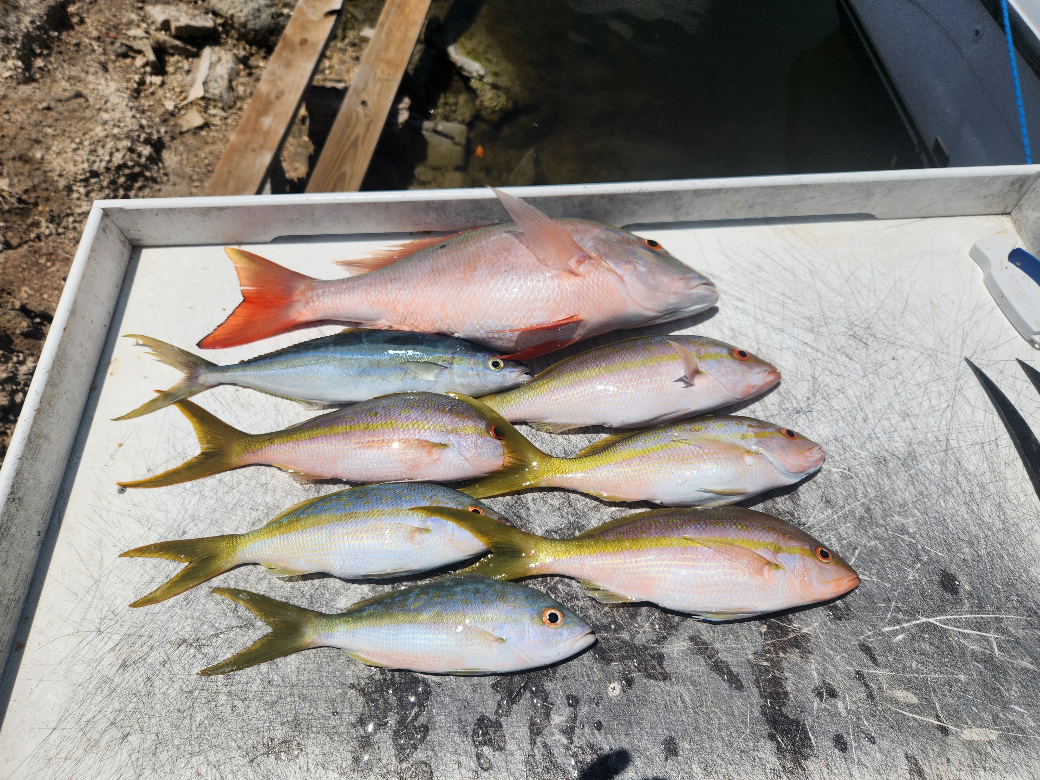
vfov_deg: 58.9
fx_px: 691
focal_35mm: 23
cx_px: 520
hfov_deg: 73.9
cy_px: 390
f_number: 1.8
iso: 20
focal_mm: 5.4
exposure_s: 1/5445
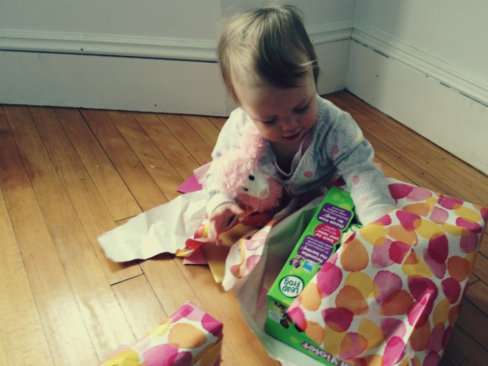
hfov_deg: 52.6
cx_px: 244
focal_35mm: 35
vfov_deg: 40.7
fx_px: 493
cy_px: 183
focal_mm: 4.28
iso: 50
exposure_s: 1/25
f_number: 2.4
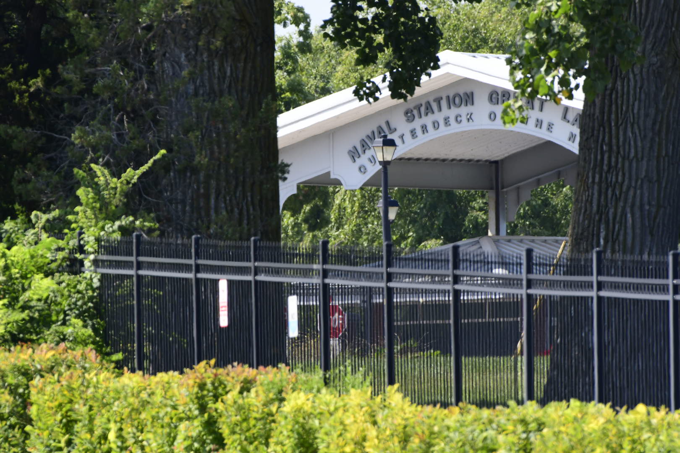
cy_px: 226
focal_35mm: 750
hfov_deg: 2.7
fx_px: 14166
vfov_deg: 1.8
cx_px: 340
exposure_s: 1/640
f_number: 9
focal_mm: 500
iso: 640
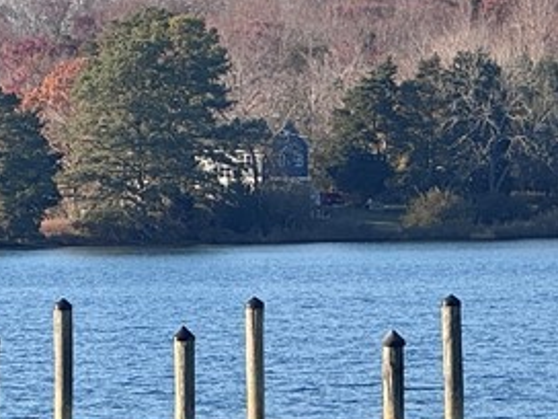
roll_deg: +1.0
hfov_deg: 6.8
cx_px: 628
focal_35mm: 290
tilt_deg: -1.6
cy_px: 308
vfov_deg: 5.1
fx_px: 4675
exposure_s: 1/523
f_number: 2.8
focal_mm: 9
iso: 25
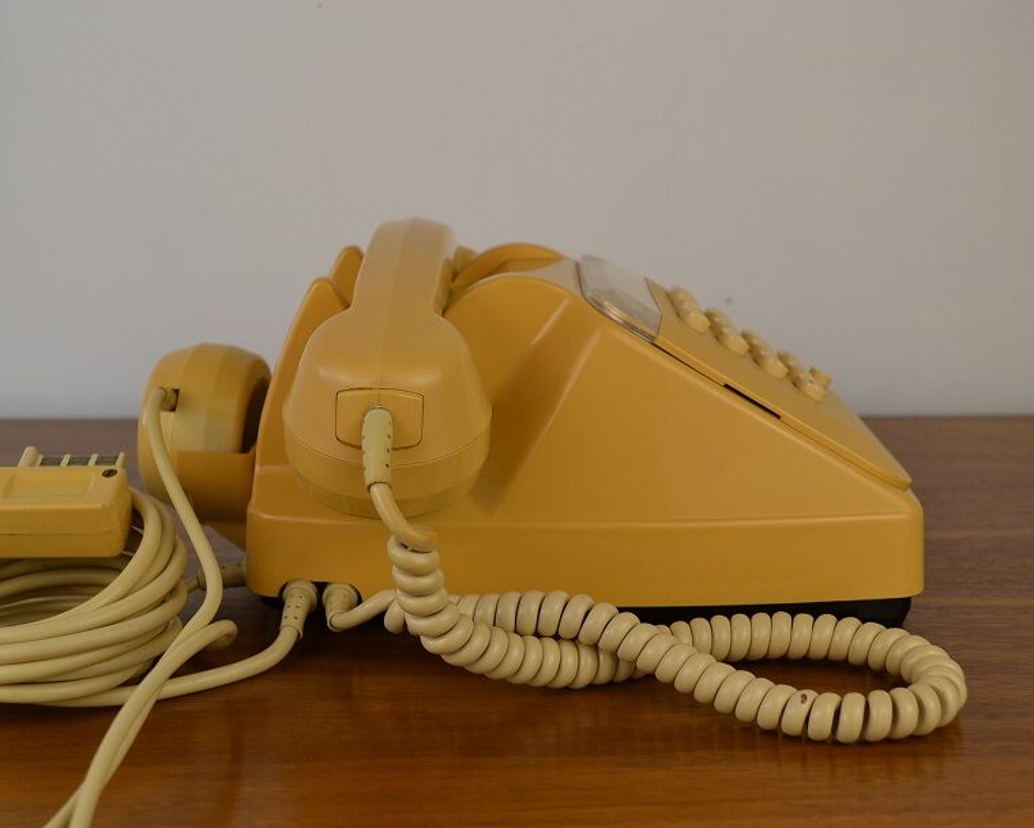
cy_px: 417
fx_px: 1518
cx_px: 430
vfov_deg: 30.5
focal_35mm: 50
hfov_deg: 37.5
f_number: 5.6
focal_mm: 29
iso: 125
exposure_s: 1/125
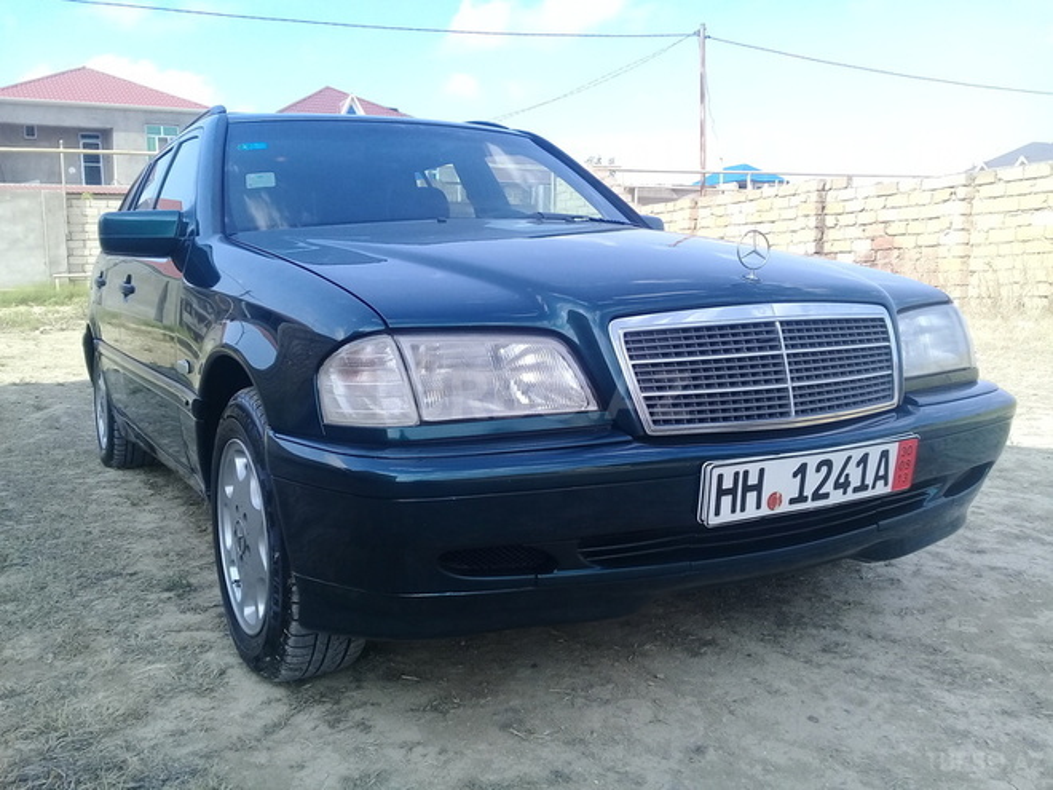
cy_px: 395
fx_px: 943
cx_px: 526
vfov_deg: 45.4
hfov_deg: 58.4
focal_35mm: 31
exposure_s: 1/492
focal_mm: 3.3
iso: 50
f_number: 2.2
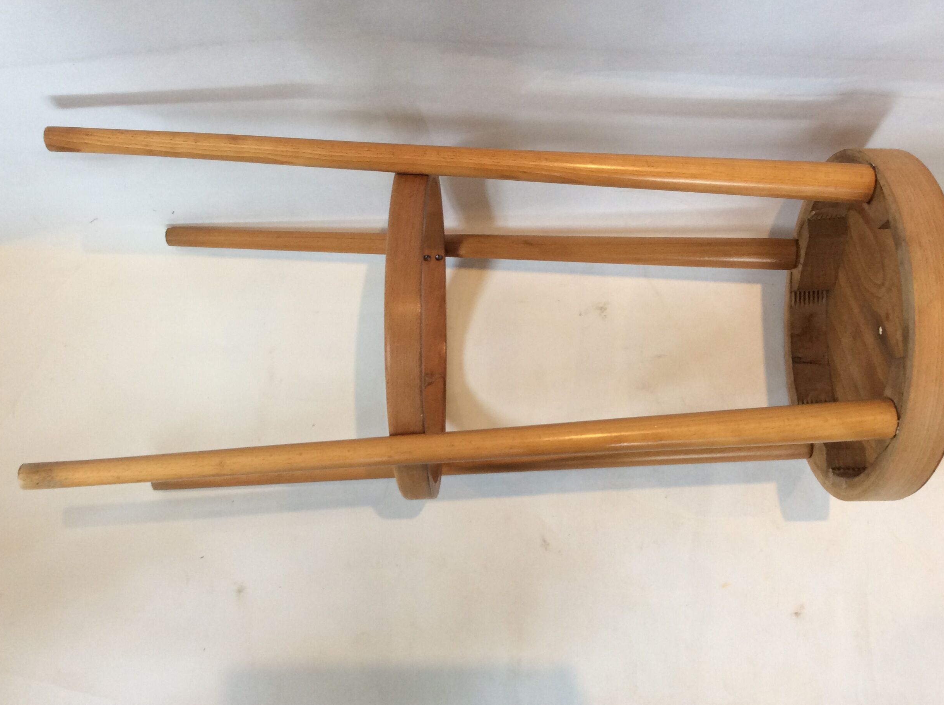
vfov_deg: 41.7
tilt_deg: -79.0
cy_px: 348
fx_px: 926
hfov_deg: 54.0
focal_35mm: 34
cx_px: 474
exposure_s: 1/25
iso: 64
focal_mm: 3.3
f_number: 2.4
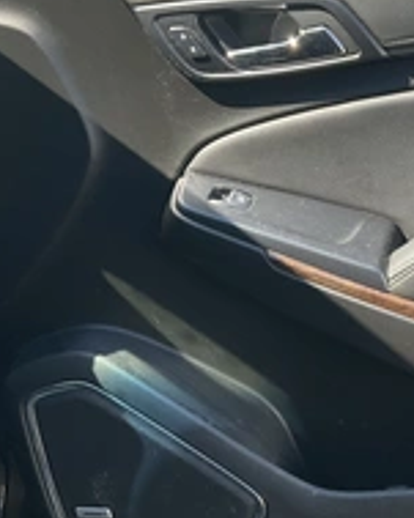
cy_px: 260
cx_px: 414
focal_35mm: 60
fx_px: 920
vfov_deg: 31.5
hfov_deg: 24.2
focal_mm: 3
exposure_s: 1/188
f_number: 1.8
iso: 20
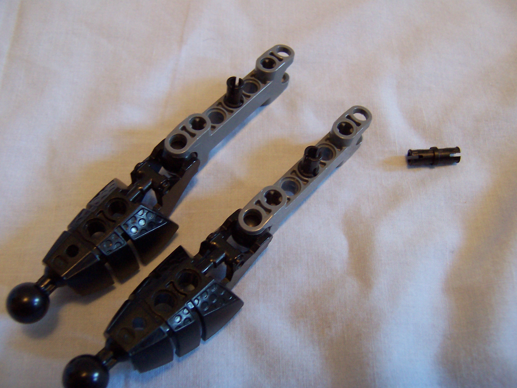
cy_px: 194
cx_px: 258
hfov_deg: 51.4
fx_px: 538
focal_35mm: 36
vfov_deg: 39.7
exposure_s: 1/15
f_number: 2.8
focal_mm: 5.6
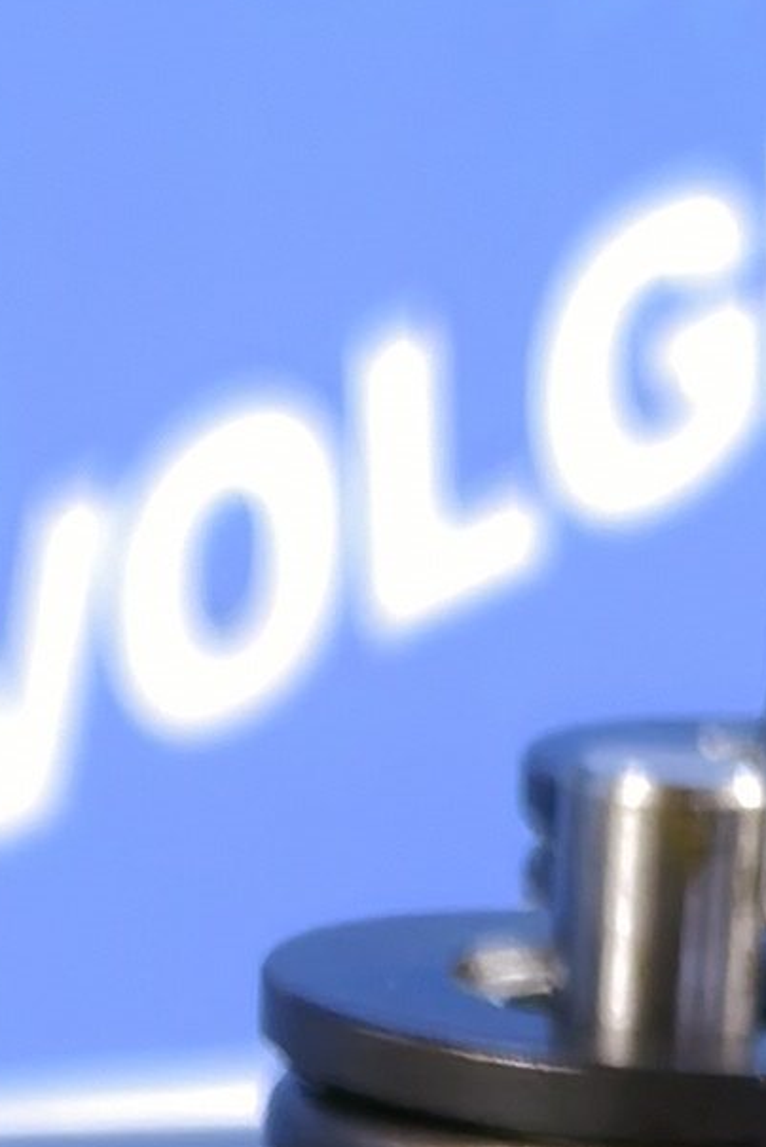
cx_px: 821
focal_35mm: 190
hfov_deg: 7.2
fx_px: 6057
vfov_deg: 9.3
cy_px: 3071
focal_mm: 5.52
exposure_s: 1/50
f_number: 1.9
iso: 64
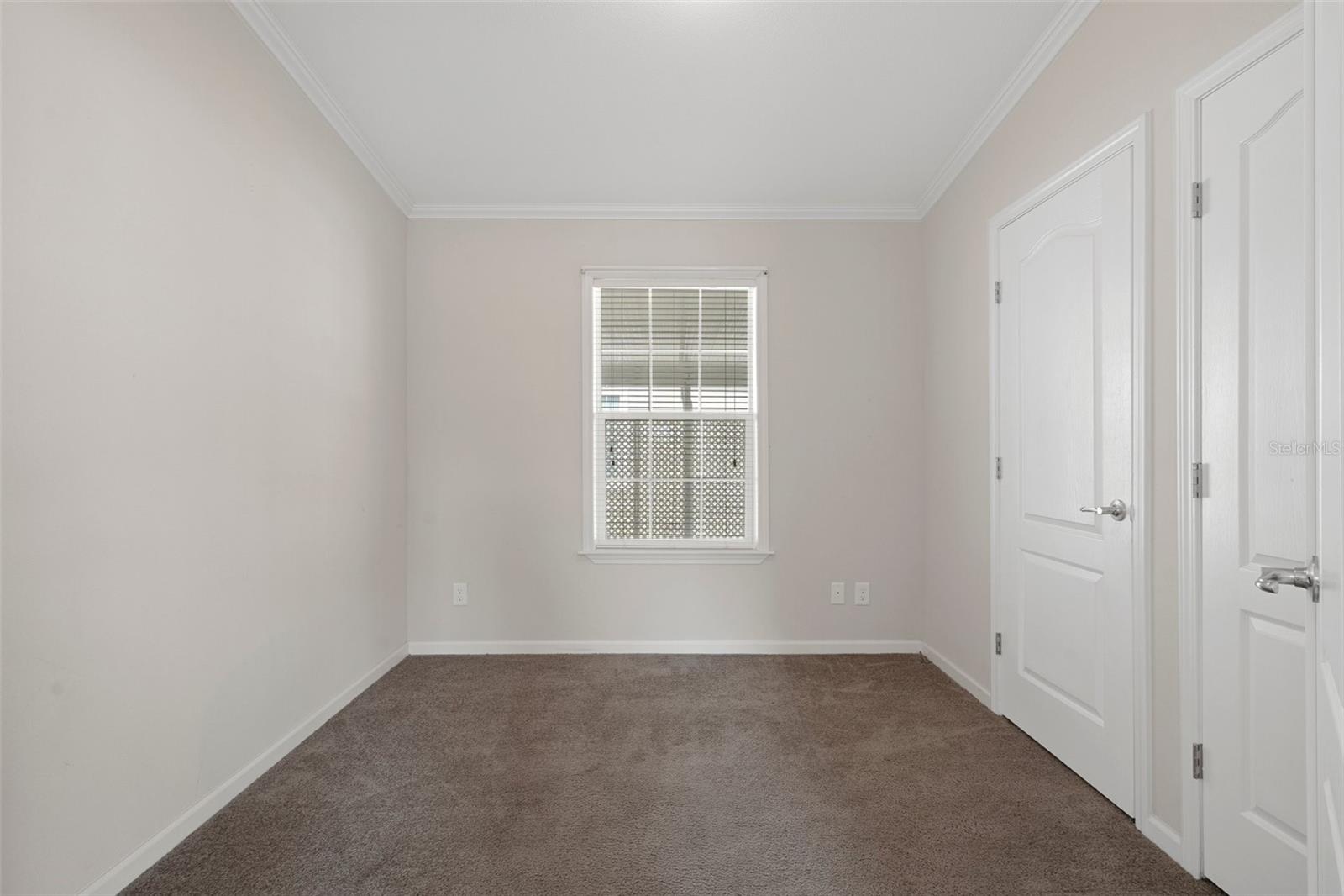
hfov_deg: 93.3
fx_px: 634
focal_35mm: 17
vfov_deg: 70.4
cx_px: 672
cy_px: 448
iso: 400
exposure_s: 1.3
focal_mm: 17
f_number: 8
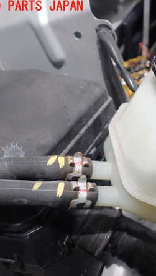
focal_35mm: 44
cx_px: 157
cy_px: 138
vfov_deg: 46.4
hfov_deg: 25.7
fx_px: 323
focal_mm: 5.4
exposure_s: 1/400
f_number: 3.2
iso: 100
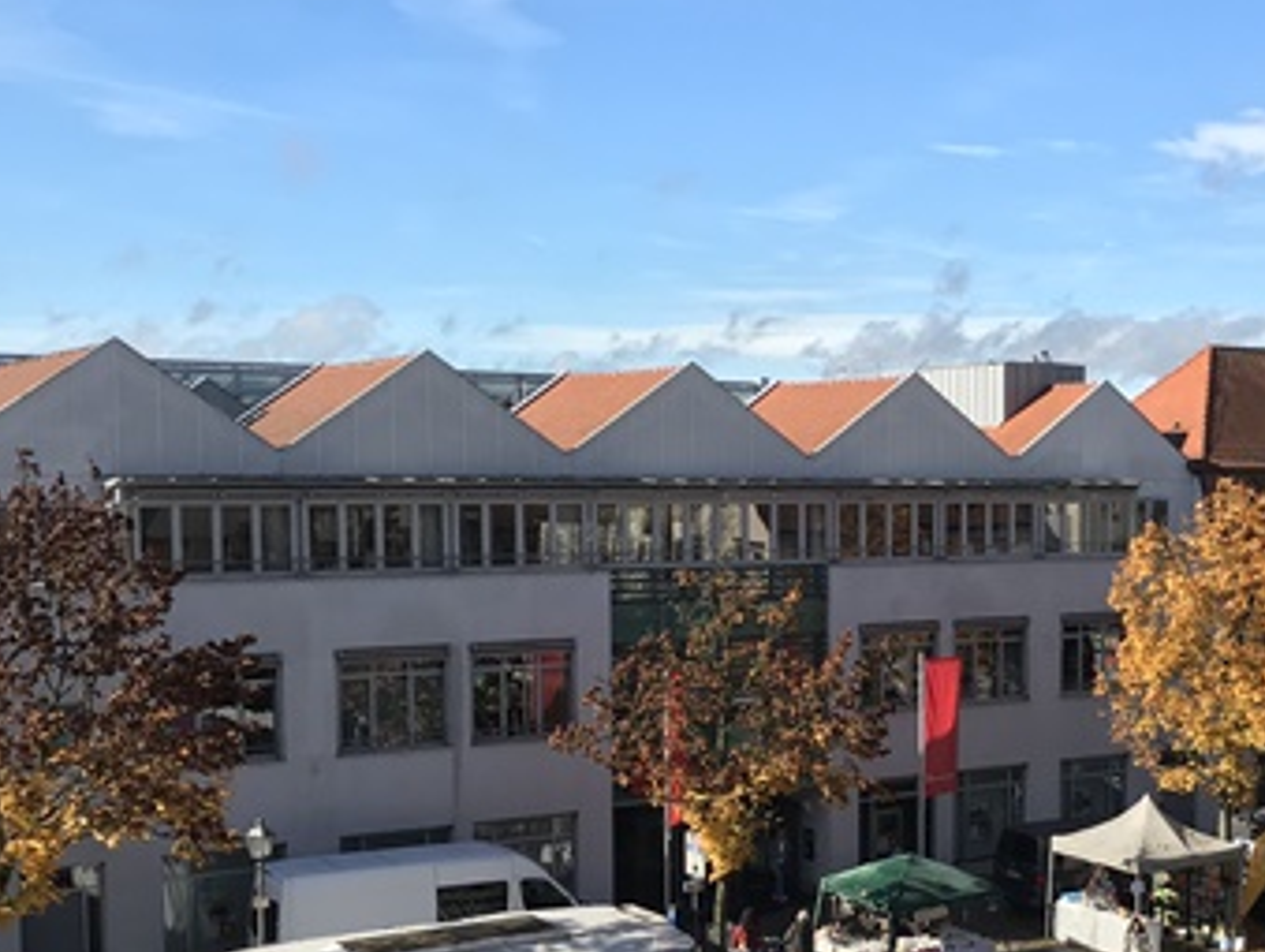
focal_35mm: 55
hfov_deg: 33.9
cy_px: 657
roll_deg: +0.0
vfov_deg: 26.4
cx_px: 1004
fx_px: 2012
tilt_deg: -5.4
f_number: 1.8
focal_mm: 3.99
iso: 20
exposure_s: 1/1597
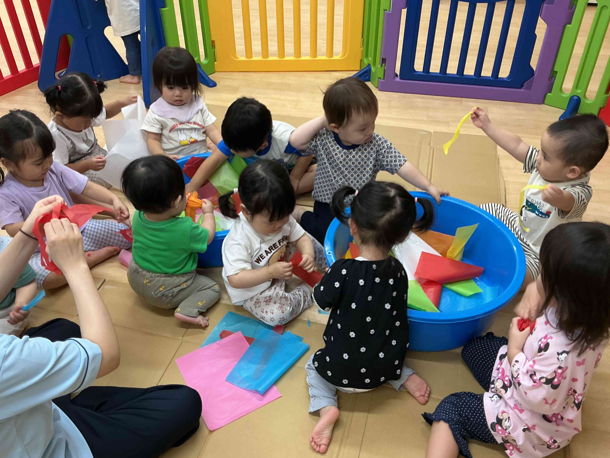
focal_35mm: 32
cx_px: 313
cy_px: 231
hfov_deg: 56.8
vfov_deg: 44.2
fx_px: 564
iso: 50
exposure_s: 1/60
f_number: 1.8
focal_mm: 3
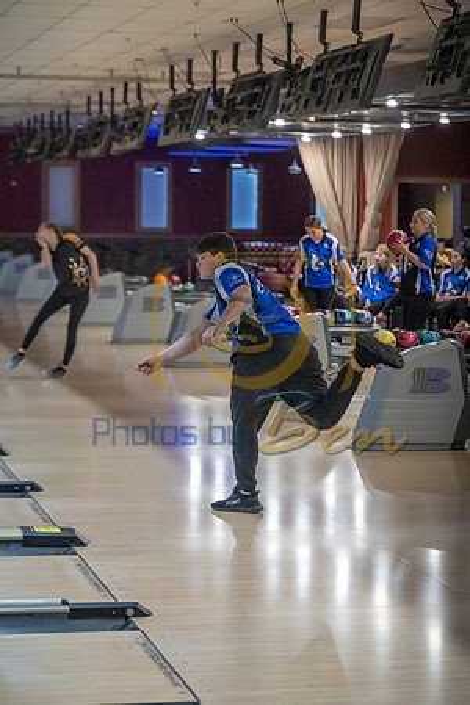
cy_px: 352
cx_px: 235
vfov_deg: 22.1
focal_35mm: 92
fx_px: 1802
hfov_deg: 14.9
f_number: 3.5
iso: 4000
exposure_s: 1/800
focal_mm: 92
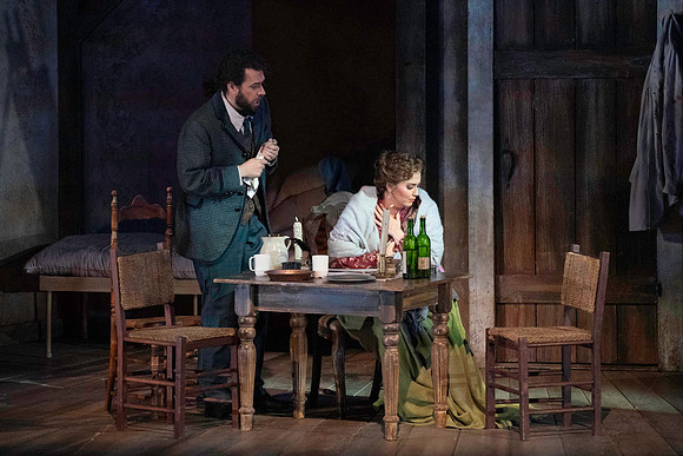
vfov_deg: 3.5
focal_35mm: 397
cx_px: 342
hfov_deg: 5.2
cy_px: 228
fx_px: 7533
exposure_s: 1/320
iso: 16000
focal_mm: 397
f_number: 13
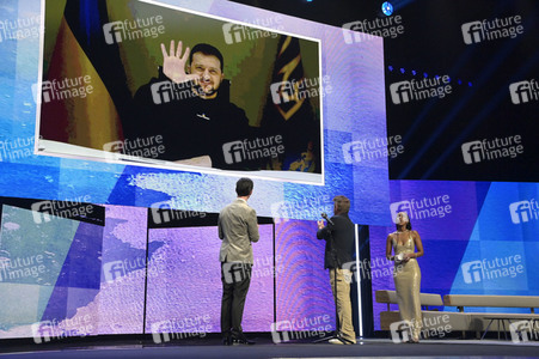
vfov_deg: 29.8
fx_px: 673
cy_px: 180
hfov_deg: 43.6
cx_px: 270
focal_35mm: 45
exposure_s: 1/320
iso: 8000
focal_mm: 45
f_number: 5.6
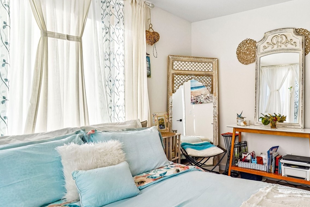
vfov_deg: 53.1
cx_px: 219
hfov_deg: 70.4
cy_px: 104
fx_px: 207
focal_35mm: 24
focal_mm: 16
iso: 1600
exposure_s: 1/640
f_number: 8
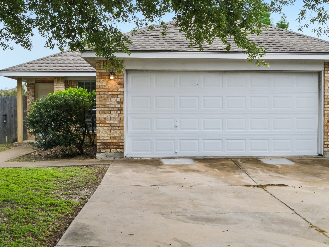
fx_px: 447
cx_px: 178
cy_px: 105
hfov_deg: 40.4
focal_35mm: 47
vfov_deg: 30.8
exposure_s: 1/320
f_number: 8
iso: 400
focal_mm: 24
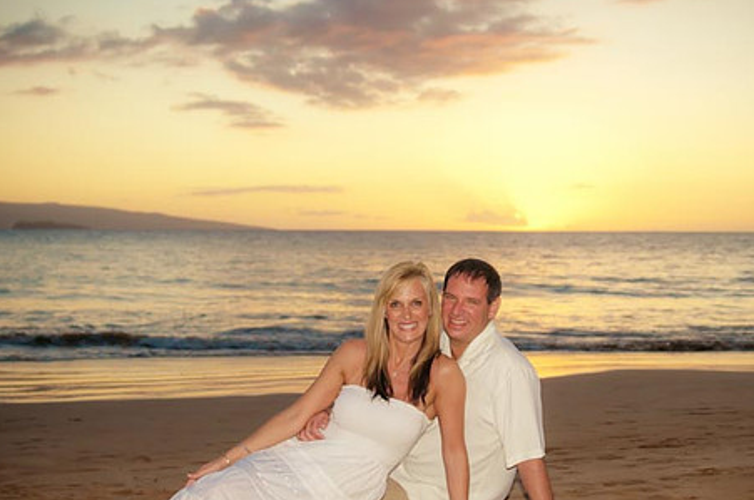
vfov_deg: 24.9
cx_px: 425
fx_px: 1129
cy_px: 304
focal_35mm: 54
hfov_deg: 36.9
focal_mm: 28
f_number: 2.8
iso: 640
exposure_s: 1/800
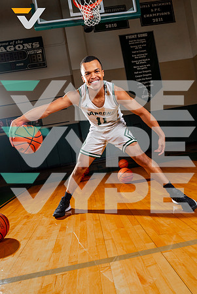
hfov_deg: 51.4
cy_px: 147
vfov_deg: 71.5
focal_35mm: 25
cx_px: 98
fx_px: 205
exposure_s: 1/125
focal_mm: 25
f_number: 8
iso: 125
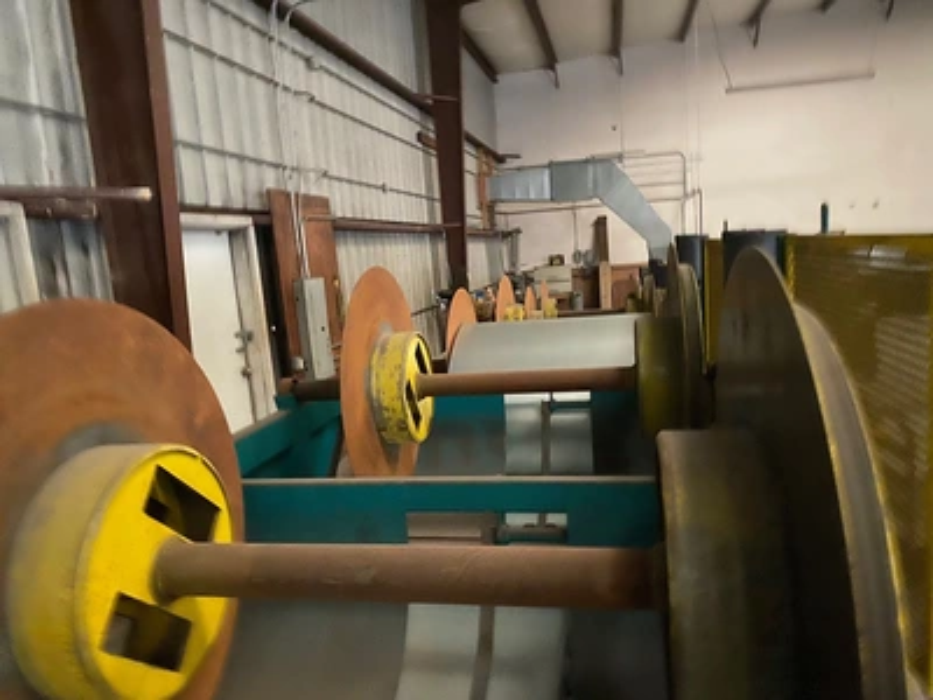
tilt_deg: -8.2
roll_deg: +2.8
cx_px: 466
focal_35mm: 26
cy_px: 350
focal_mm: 4.25
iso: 500
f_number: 1.8
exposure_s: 1/8
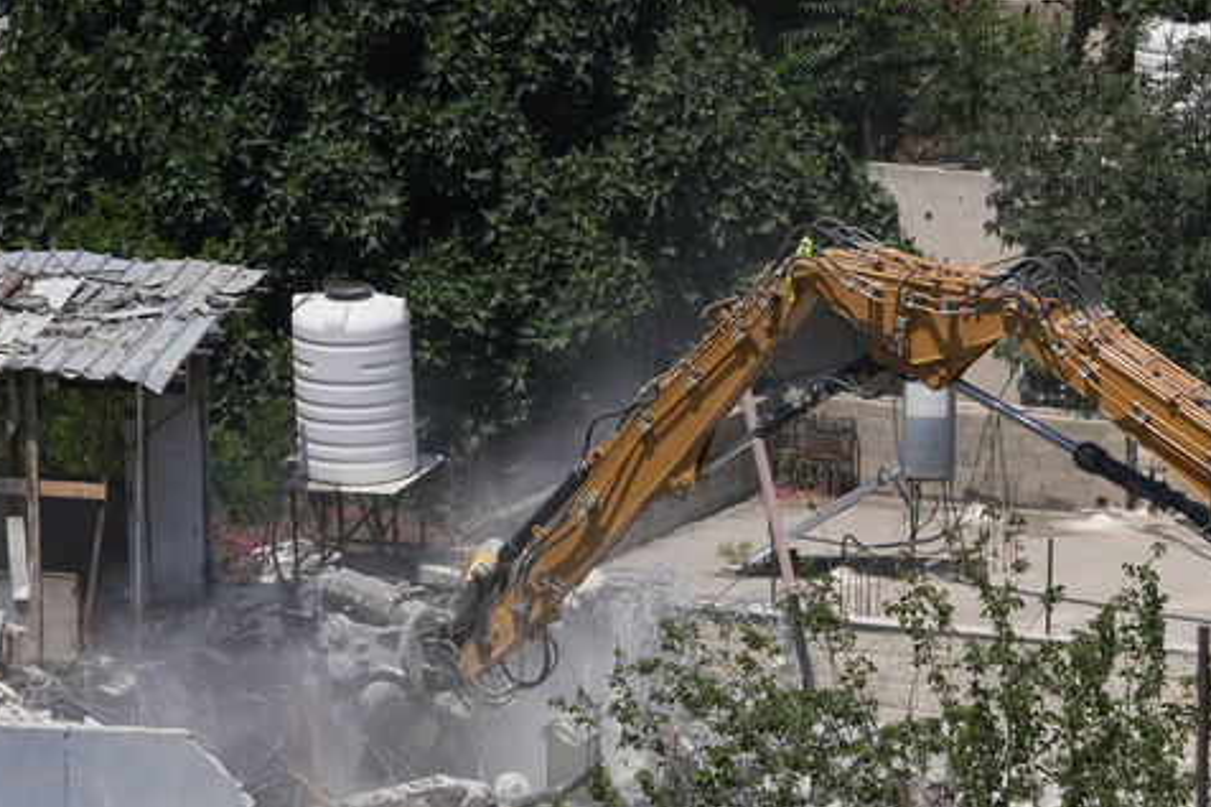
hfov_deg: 5.6
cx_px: 939
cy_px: 860
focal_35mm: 368
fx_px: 12374
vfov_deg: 3.7
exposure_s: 1/2500
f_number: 4
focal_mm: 171
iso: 160
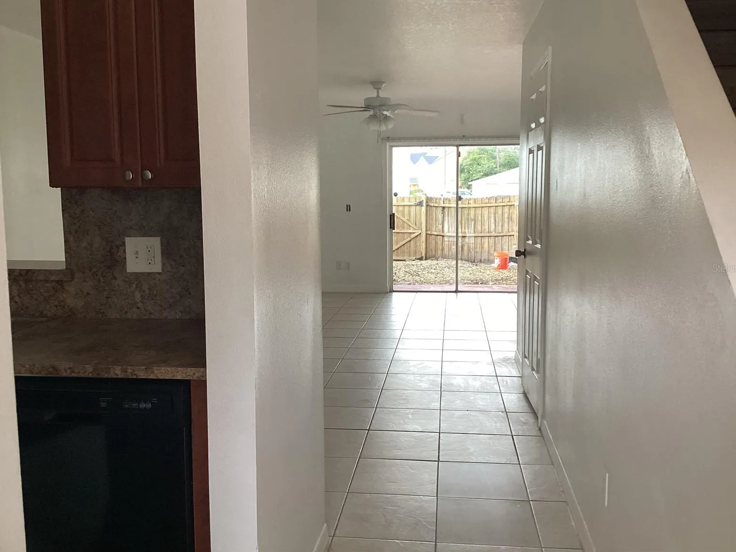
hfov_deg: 56.8
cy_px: 268
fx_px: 680
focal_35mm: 32
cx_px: 377
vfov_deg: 44.2
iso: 100
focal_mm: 3.3
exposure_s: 1/60
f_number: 2.4
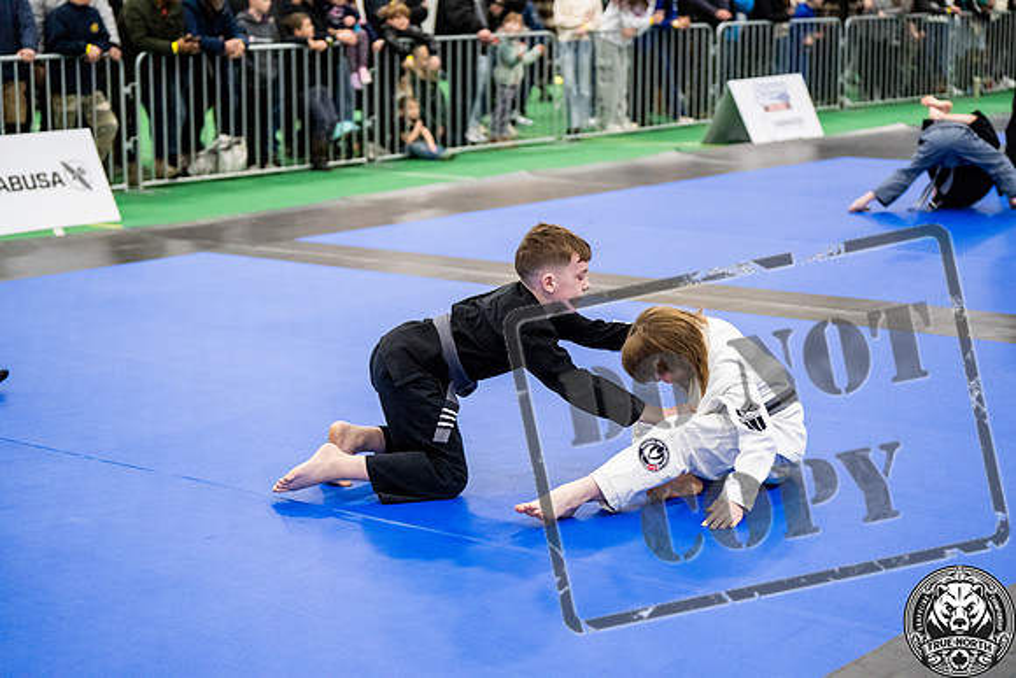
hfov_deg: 28.8
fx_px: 1976
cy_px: 339
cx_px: 508
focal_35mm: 70
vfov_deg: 19.5
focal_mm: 70
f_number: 2.8
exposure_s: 1/640
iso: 5000
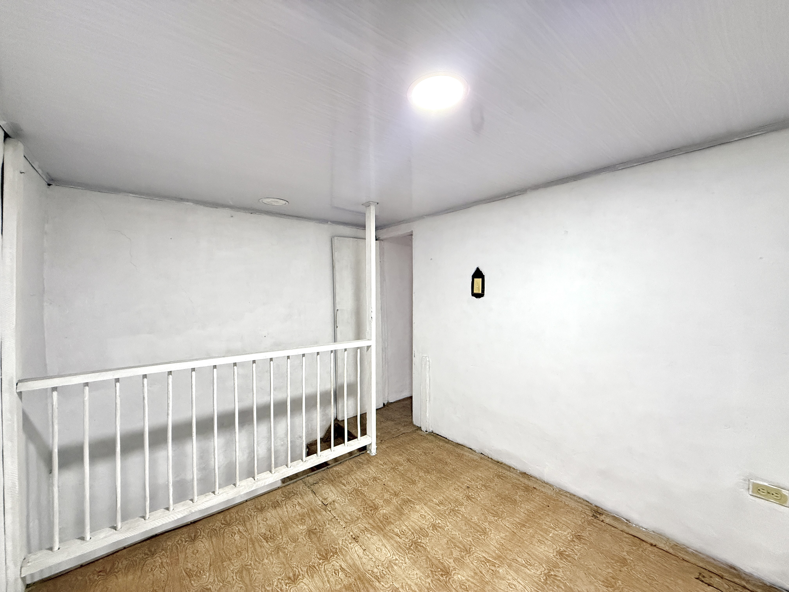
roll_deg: +0.4
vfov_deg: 85.7
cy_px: 296
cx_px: 394
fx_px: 319
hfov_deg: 102.1
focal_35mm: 14
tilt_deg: -0.8
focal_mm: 2.22
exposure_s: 1/60
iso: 640
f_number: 2.2
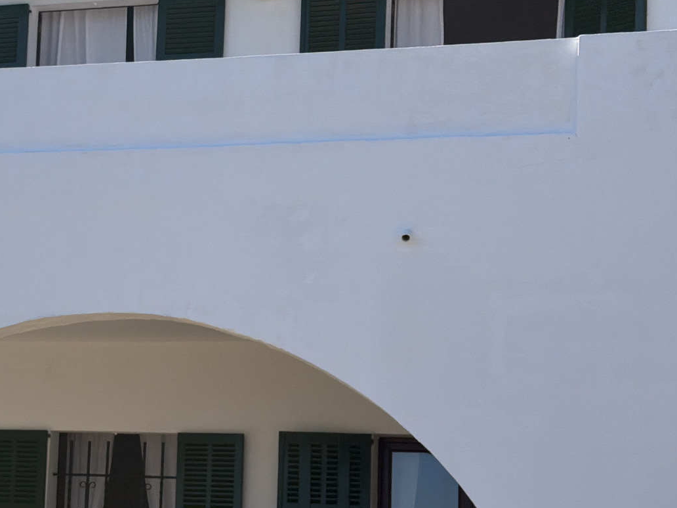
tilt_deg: +6.2
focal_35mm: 93
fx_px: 1819
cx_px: 45
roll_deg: -0.2
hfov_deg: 20.6
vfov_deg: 15.9
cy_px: 330
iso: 64
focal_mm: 6.76
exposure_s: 1/4878
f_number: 1.78
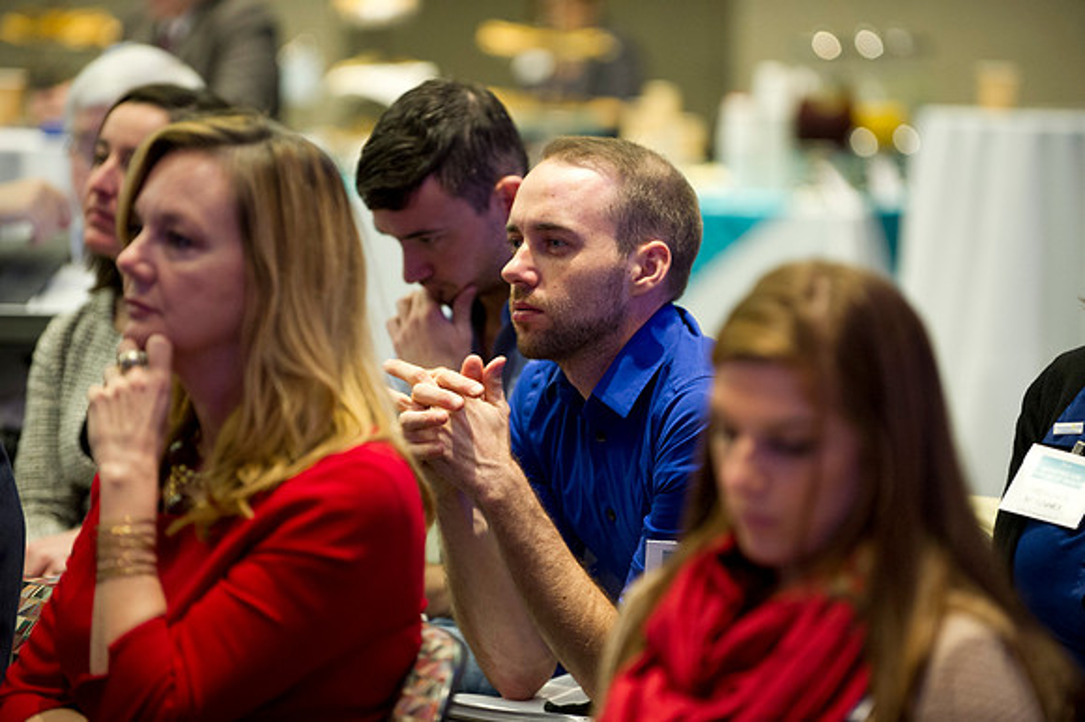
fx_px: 4669
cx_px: 542
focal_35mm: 155
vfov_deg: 8.8
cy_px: 361
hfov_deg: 13.3
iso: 2500
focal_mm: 155
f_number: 2.8
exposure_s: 1/50
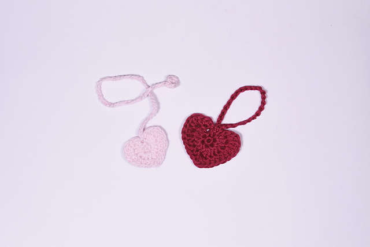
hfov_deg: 41.9
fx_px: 483
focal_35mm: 47
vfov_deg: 28.7
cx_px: 185
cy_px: 124
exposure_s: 1/80
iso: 1600
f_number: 11
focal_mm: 31.5
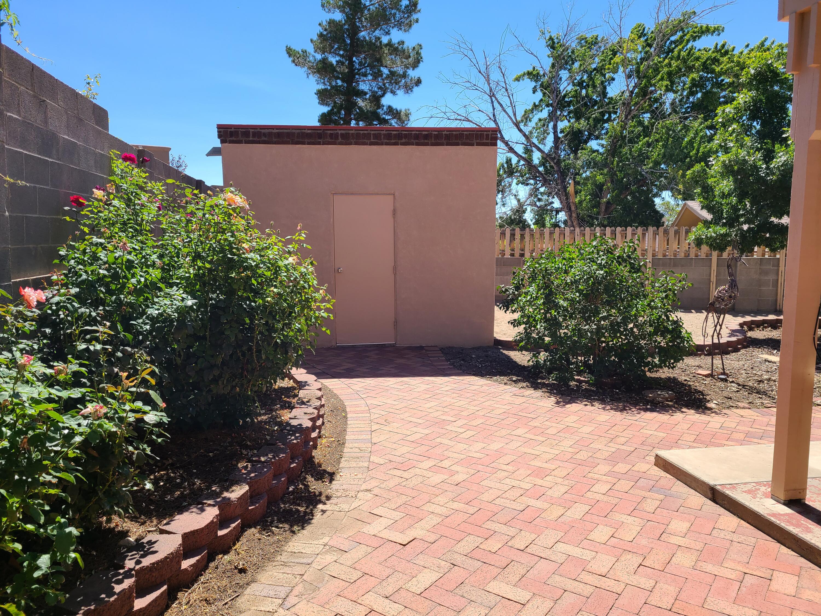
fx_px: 617
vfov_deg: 53.1
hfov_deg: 67.3
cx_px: 410
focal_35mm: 26
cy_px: 308
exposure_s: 1/1654
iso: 40
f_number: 1.8
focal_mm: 5.4
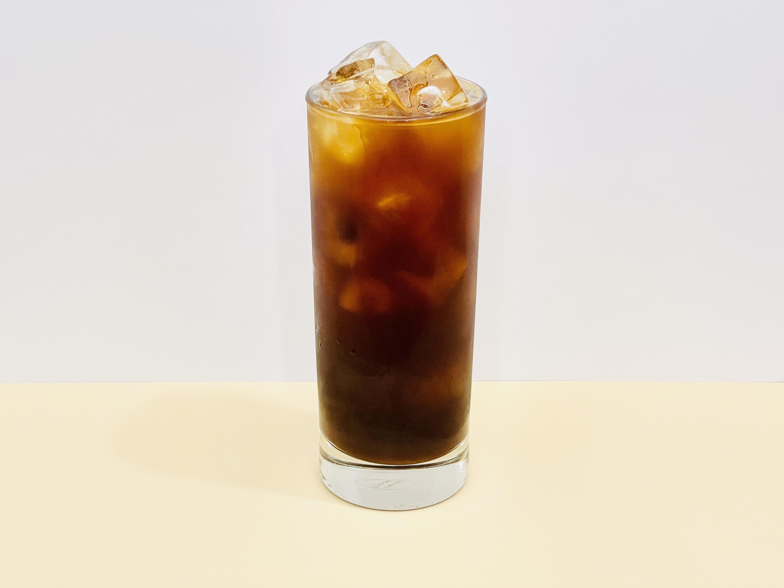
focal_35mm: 64
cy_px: 294
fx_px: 1450
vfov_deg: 22.9
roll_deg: -0.2
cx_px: 392
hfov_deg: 30.3
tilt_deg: -23.4
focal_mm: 7.5
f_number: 2.2
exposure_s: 1/60
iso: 125
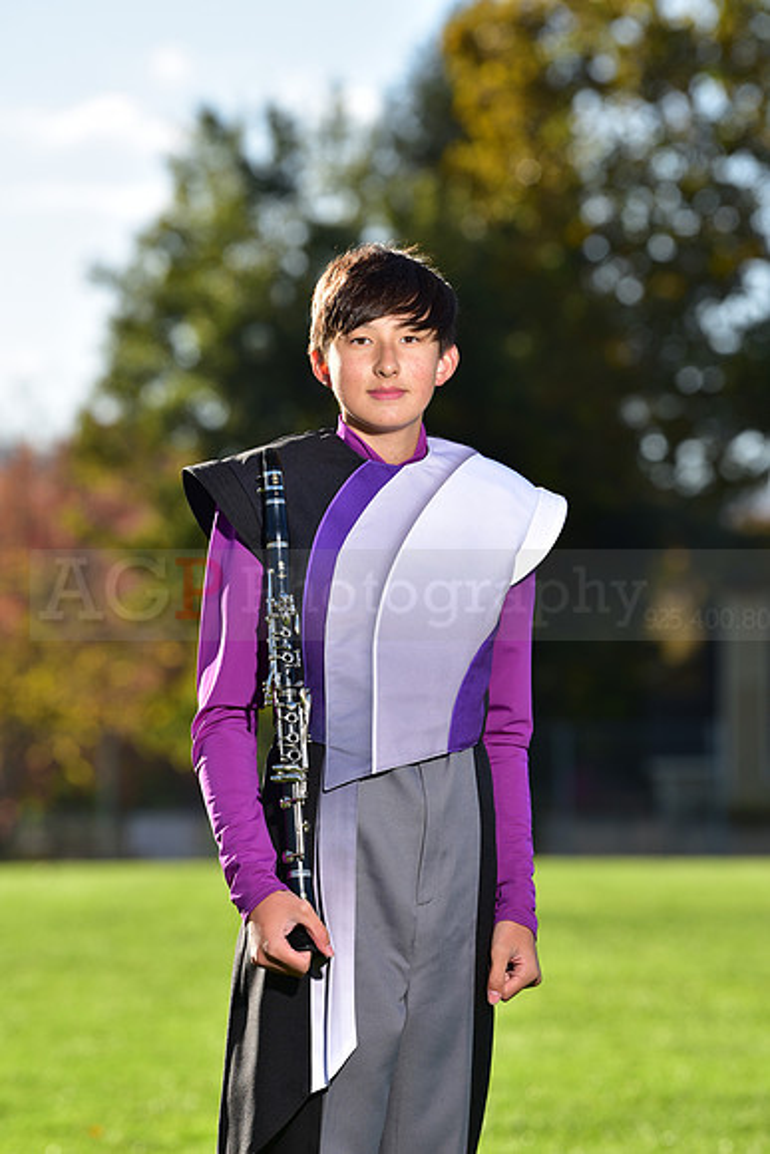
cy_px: 577
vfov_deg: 10.3
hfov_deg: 6.9
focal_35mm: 200
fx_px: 6412
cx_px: 385
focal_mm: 200
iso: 80
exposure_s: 1/250
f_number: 5.6
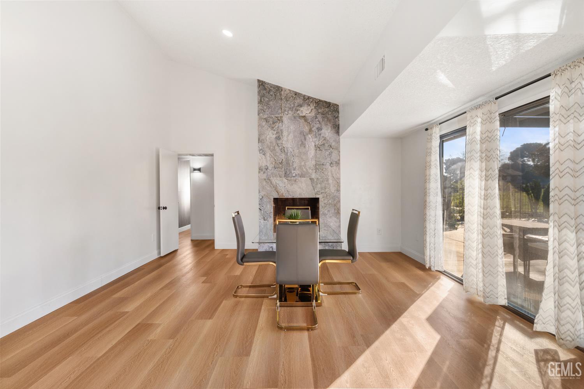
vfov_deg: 64.6
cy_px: 194
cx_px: 292
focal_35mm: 19
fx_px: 308
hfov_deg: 86.9
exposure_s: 1/20
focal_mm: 19
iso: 400
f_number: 6.3
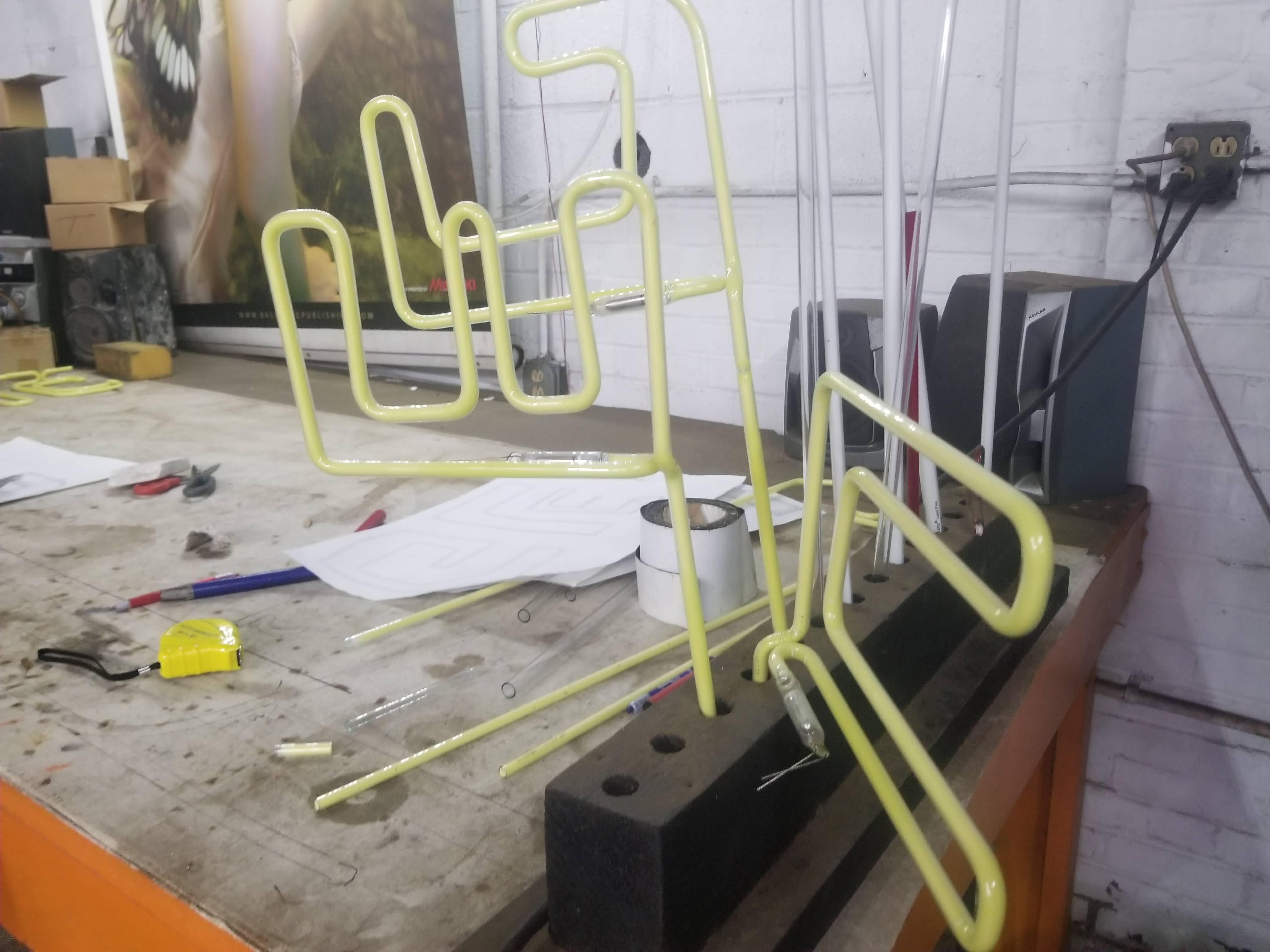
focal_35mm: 26
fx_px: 954
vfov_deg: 53.1
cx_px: 635
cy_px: 476
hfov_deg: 67.3
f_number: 1.7
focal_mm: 4.3
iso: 250
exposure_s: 1/30
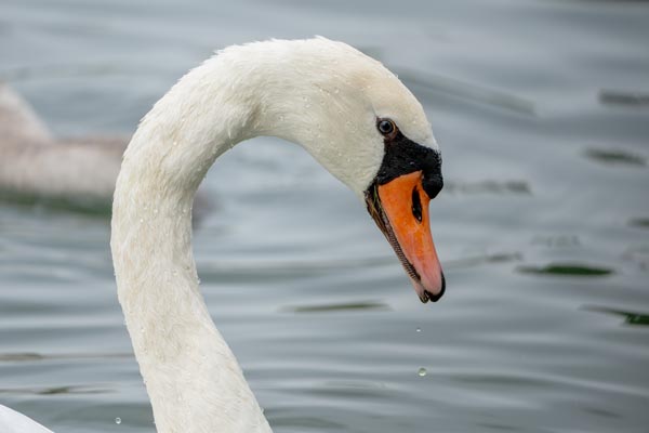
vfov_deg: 3.4
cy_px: 216
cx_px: 324
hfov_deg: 5.2
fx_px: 7211
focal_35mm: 400
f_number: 6.3
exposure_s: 1/2000
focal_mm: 400
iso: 500
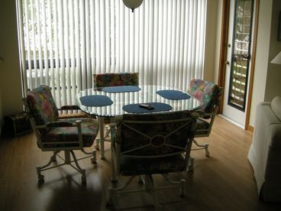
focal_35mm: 36
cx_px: 140
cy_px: 106
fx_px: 292
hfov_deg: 51.4
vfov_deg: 39.7
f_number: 2.7
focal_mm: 7.5
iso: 389
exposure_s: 1/61.7
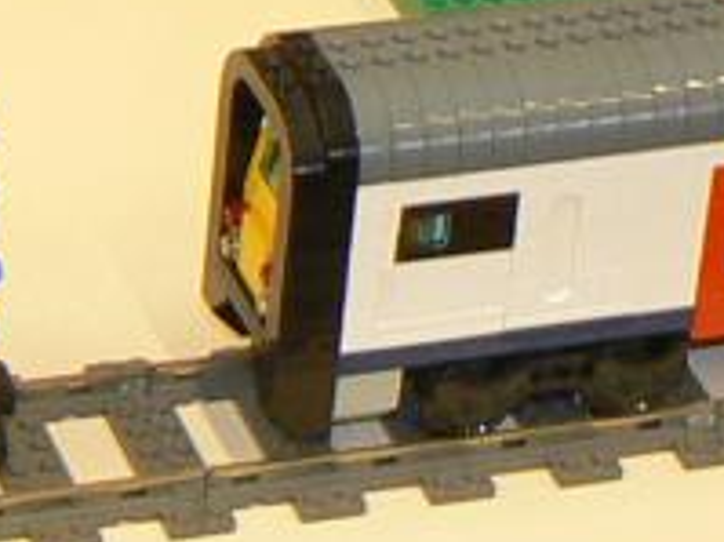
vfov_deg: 5.4
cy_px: -804
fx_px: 5497
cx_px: -338
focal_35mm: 263
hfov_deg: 7.4
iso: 100
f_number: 2.8
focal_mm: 7
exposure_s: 1/13
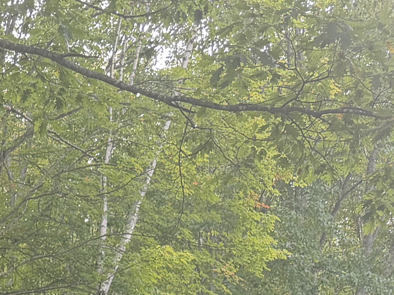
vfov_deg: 12.4
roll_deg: -1.3
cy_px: 602
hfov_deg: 16.9
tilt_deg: -2.9
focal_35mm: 104
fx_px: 1184
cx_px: -214
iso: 125
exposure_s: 1/146
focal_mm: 6.76
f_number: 1.78
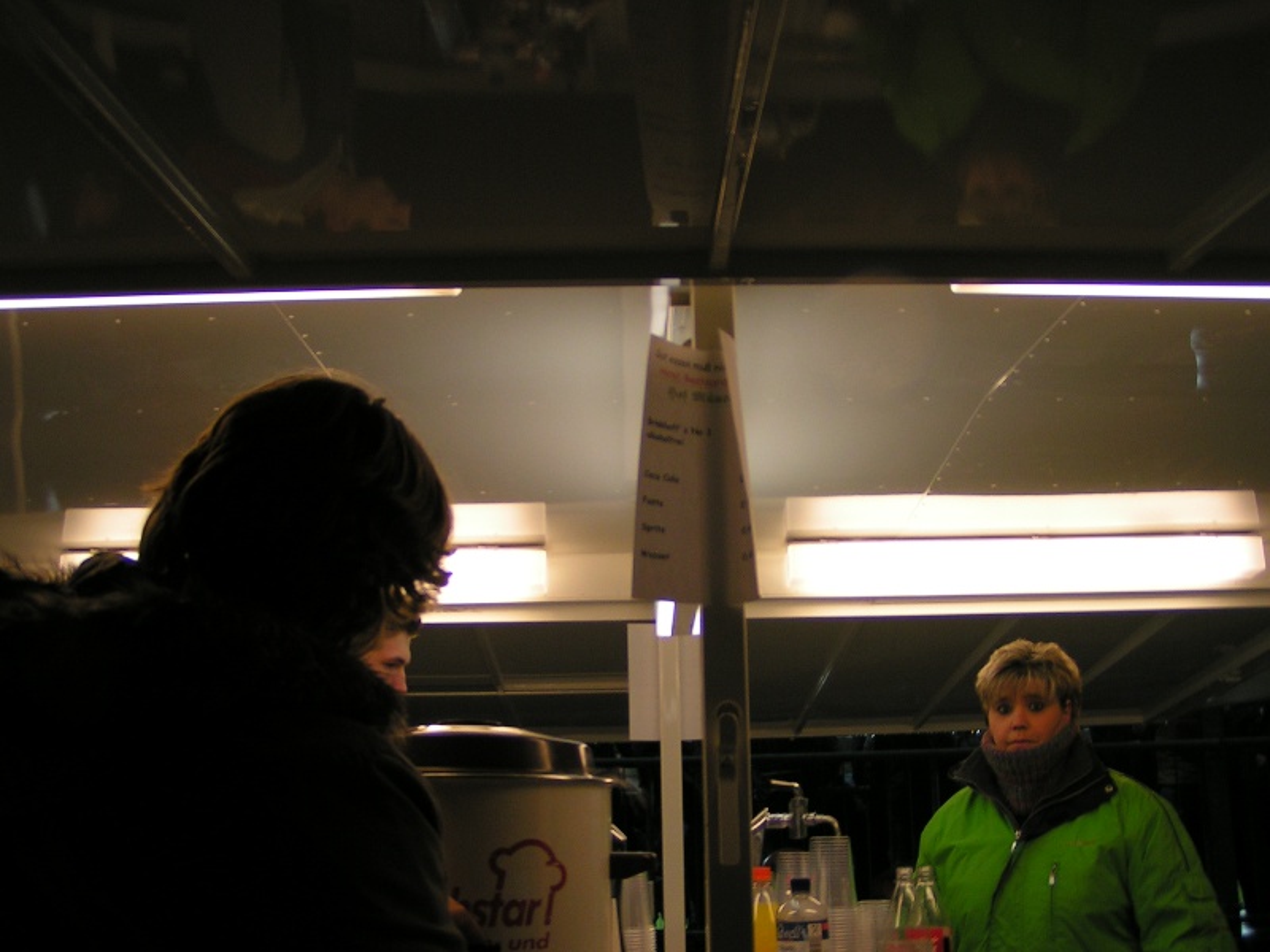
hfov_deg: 49.0
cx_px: 635
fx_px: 1394
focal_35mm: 38
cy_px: 476
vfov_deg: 37.7
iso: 80
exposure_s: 1/50
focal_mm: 5.8
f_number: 2.8
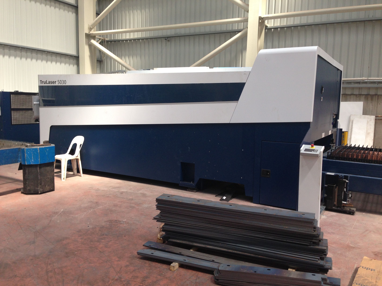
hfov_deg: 55.4
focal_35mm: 33
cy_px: 143
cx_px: 191
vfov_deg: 42.9
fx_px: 364
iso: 64
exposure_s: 1/120
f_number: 2.4
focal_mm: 4.13
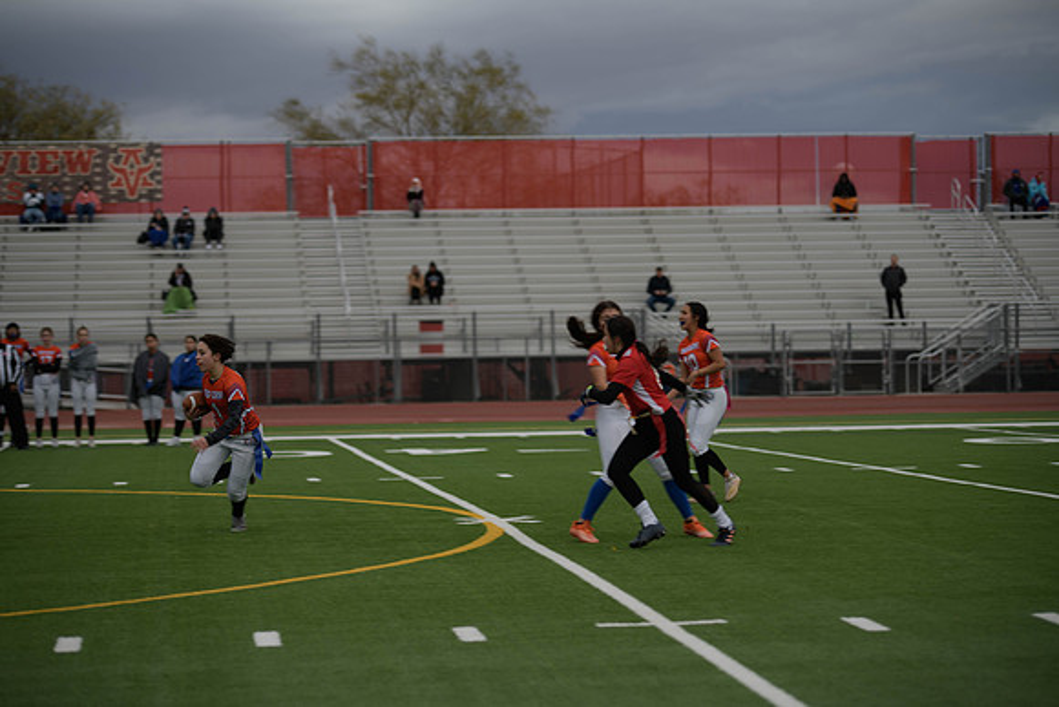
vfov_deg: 12.2
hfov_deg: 18.3
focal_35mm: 112
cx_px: 530
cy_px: 354
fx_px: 3295
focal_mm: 112
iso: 64
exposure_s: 1/200
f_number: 2.8
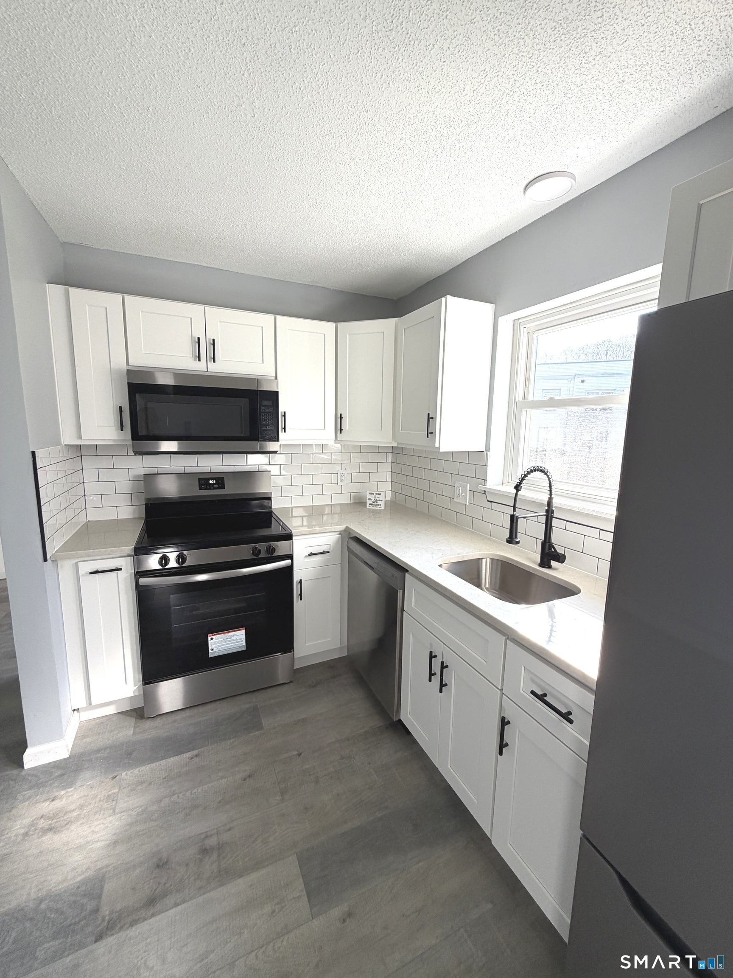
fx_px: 395
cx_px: 366
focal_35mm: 14
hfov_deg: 85.7
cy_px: 489
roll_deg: -1.7
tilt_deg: -6.9
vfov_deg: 102.1
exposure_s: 1/121
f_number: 2.2
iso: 64
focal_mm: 2.22
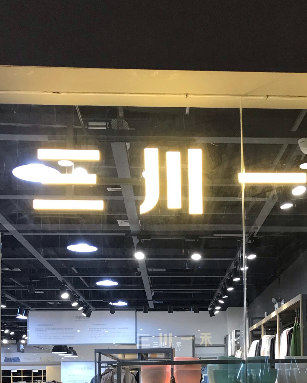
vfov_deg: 34.5
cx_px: 213
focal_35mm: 51
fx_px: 579
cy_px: 350
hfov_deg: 29.4
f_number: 1.8
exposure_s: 1/33
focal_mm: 3.99
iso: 32
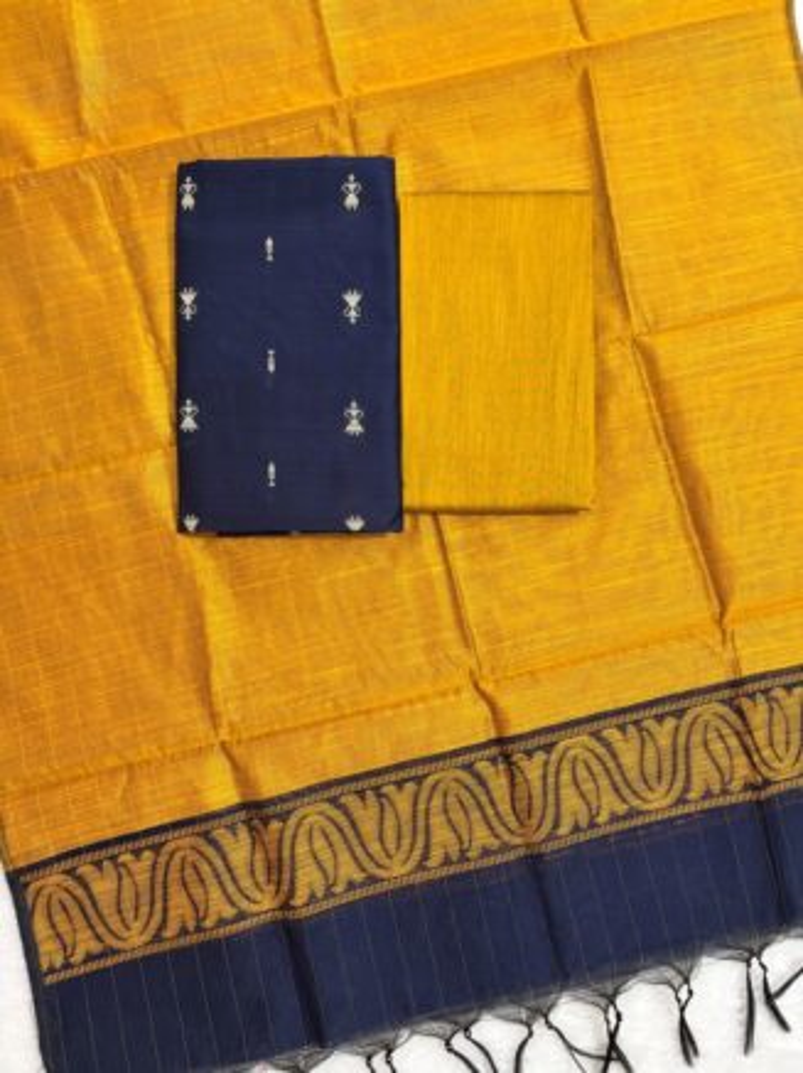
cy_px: 536
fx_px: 805
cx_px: 402
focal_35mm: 26
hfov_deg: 53.0
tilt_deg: -86.9
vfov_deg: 67.3
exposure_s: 1/50
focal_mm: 5.96
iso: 320
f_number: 1.6
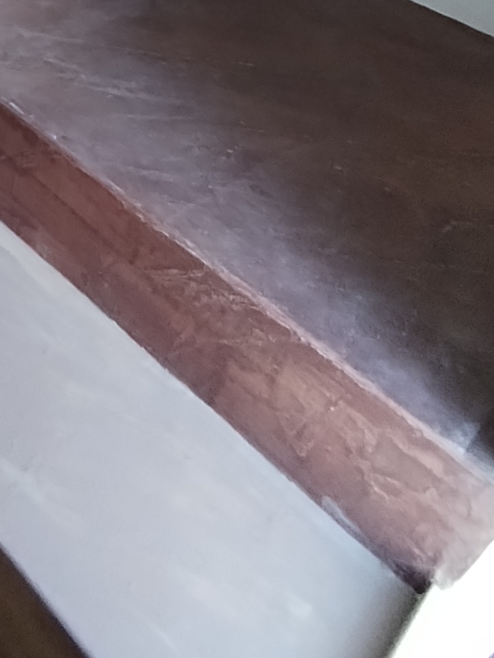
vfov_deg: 39.5
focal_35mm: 42
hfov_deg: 30.6
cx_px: -54
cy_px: 0
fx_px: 799
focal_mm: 1.42
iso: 466
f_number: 2.2
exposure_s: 1/33.3
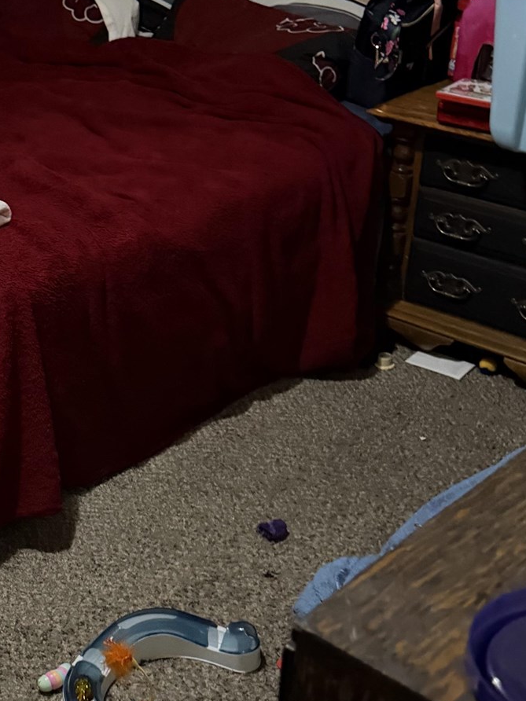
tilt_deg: -27.5
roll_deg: +0.9
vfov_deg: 31.2
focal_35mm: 62
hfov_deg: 22.9
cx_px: 31
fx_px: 1256
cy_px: 367
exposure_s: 1/30
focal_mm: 6.76
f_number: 1.78
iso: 1250
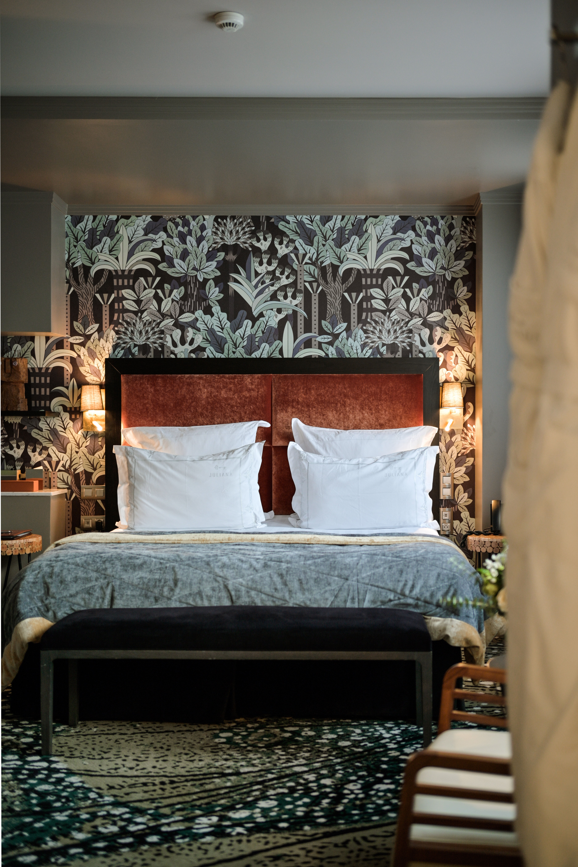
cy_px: 434
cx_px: 289
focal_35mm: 40
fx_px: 963
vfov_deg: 48.5
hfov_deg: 33.4
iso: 200
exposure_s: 1/100
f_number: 2.2
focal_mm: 40
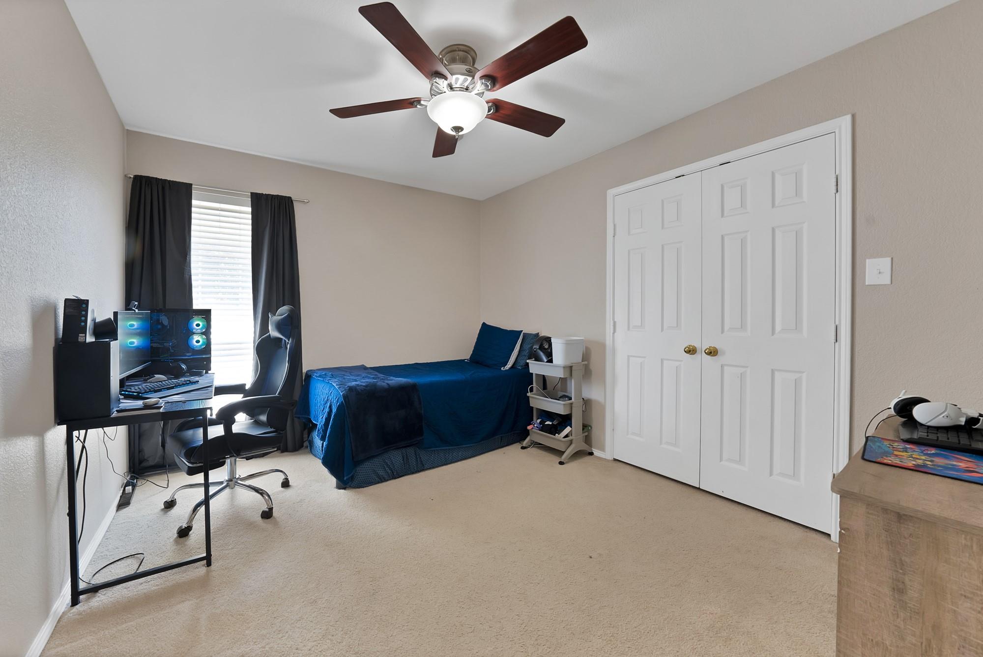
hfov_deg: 112.6
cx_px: 492
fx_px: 328
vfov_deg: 90.1
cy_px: 328
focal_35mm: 12
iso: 640
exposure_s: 1/1.25
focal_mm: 12
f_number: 9
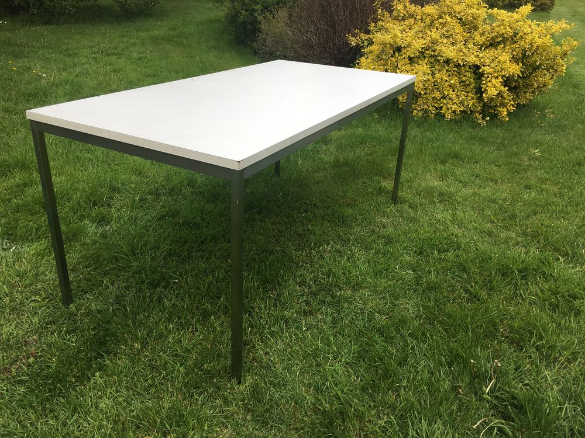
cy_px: 219
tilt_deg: -27.4
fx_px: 490
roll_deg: -0.6
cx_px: 292
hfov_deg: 61.7
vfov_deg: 48.2
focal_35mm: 29
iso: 25
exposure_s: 1/343
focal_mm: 4.15
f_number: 2.2
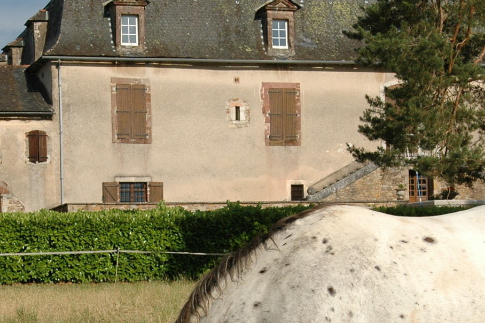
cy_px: 289
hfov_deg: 23.1
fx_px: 1185
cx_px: 182
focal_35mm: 88
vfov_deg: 15.3
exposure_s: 1/640
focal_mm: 26
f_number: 8
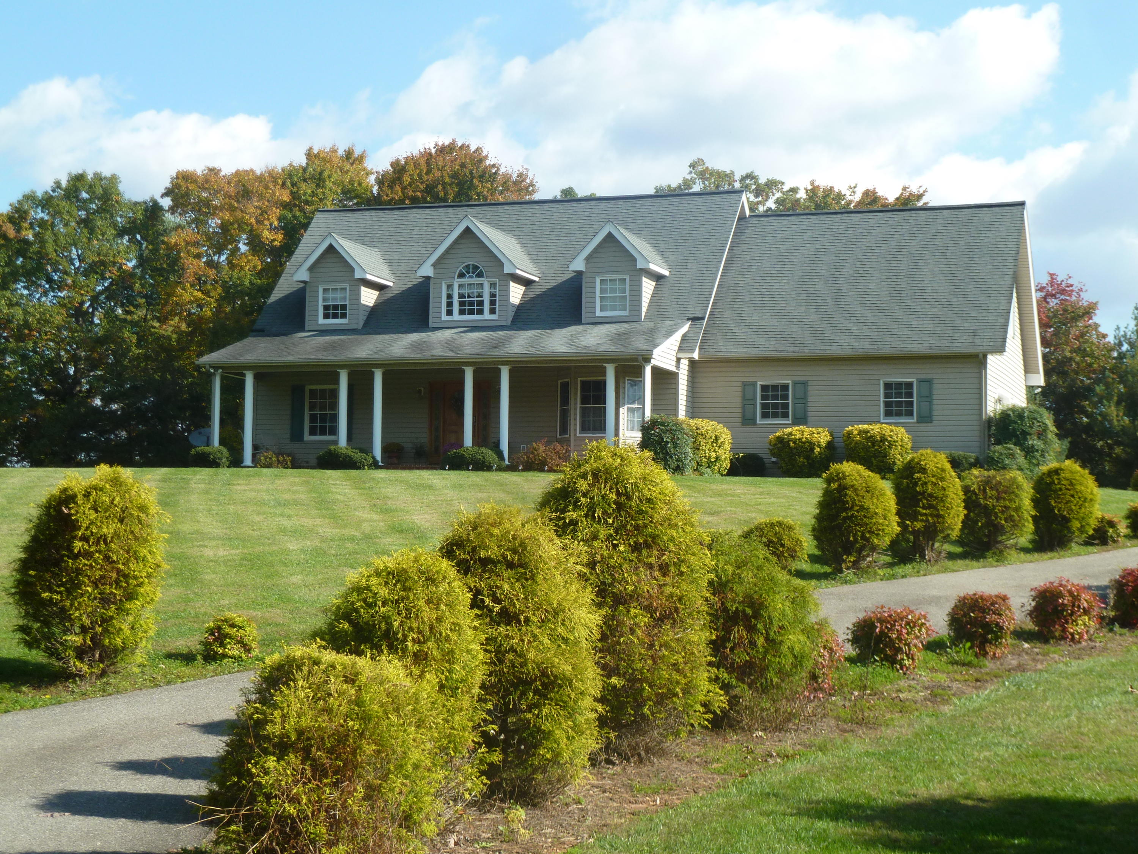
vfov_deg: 23.3
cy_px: 427
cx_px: 569
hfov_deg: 30.7
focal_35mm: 63
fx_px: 2071
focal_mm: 10.3
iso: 100
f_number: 4
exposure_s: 1/400
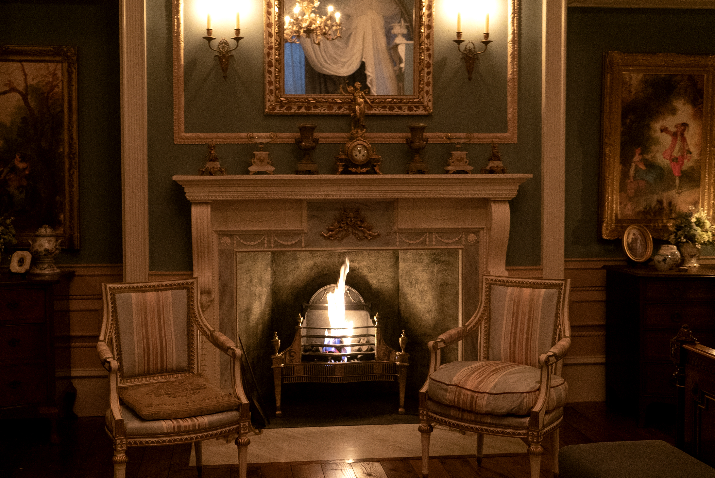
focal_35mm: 42
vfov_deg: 31.9
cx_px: 332
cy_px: 220
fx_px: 835
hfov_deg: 46.3
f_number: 4
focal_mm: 35
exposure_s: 1/15
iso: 4000
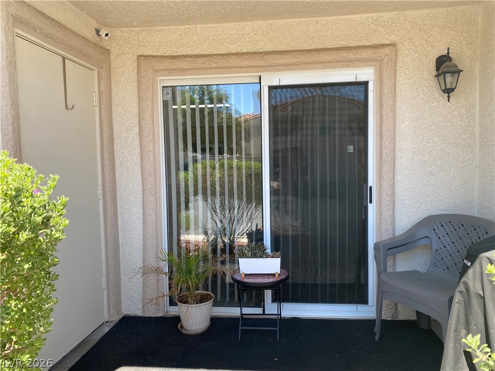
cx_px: 248
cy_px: 186
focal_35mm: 26
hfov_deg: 67.3
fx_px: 372
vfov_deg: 53.1
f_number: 1.8
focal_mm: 4.25
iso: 32
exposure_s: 1/415
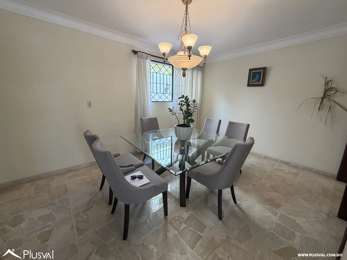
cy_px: 130
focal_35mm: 14
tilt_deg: -12.5
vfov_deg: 85.7
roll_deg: -0.8
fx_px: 140
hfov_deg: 102.1
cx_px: 174
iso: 250
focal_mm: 2.22
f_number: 2.2
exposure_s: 1/120
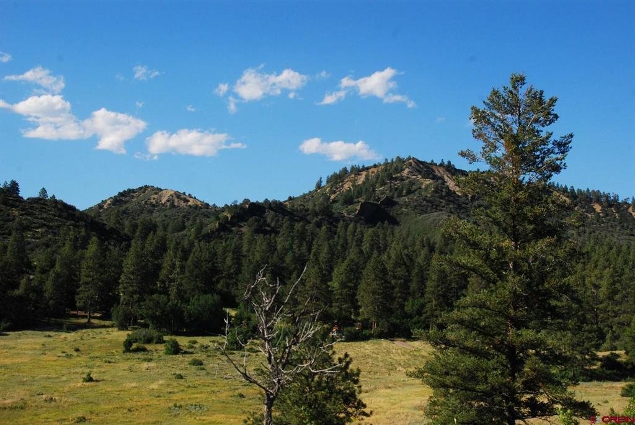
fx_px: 1059
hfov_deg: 33.4
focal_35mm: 60
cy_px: 212
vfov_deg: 22.7
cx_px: 318
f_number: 11
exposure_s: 1/500
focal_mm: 40
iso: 400
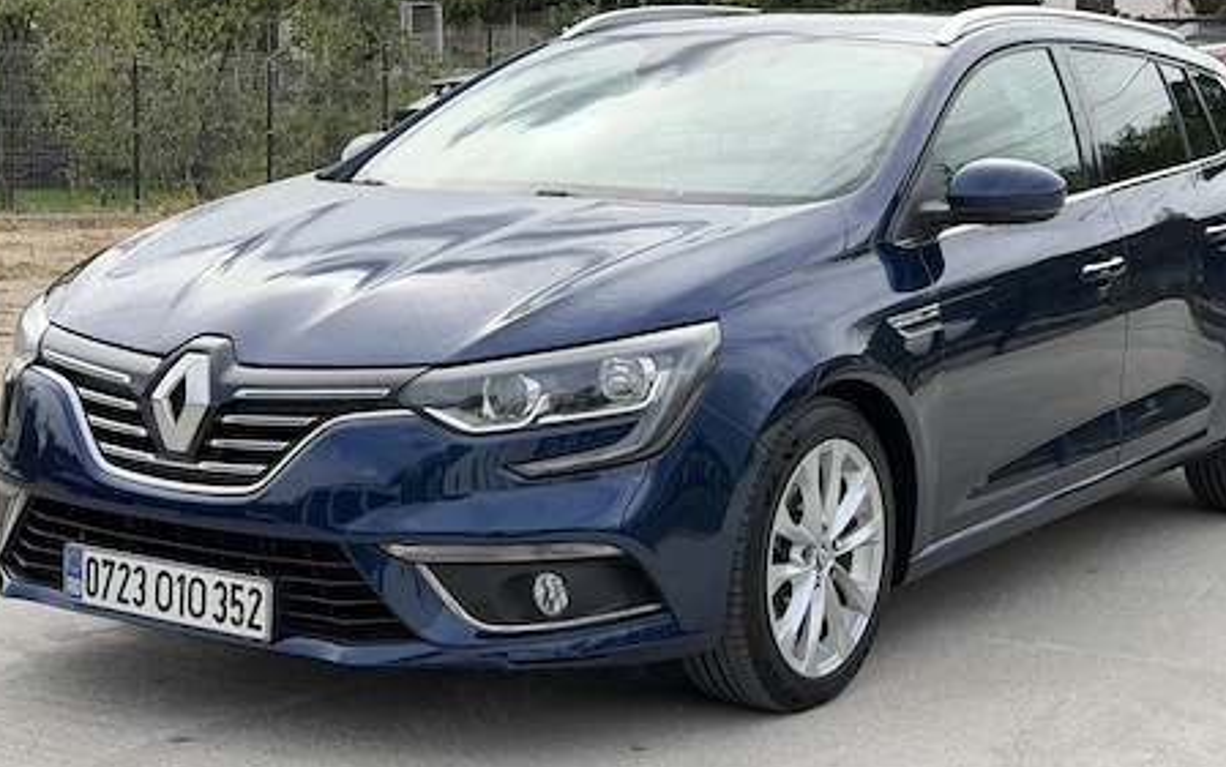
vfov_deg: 19.1
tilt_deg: -5.7
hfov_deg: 30.2
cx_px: 694
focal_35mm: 68
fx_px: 2273
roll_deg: -1.9
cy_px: 311
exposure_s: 1/2762
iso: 64
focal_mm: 6.76
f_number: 1.78
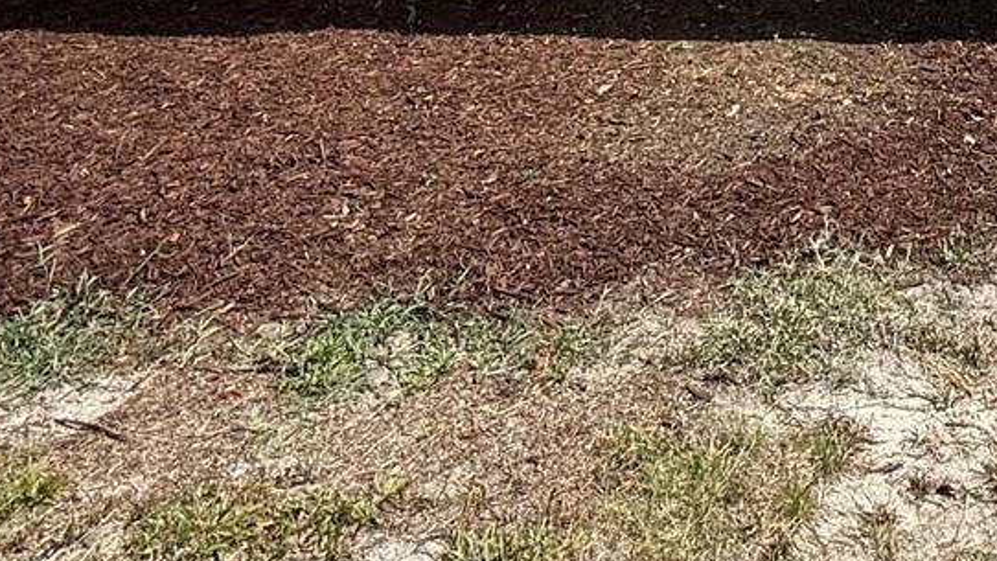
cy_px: -414
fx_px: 1190
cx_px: 831
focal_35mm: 45
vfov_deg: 20.2
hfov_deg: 42.9
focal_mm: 2.22
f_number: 2.2
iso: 50
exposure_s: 1/1848
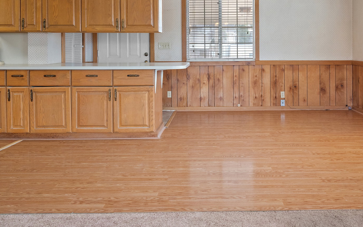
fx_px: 355
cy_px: 43
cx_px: 216
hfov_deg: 53.8
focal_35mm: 36
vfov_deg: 34.3
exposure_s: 1/8
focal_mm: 19.5
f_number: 8
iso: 500
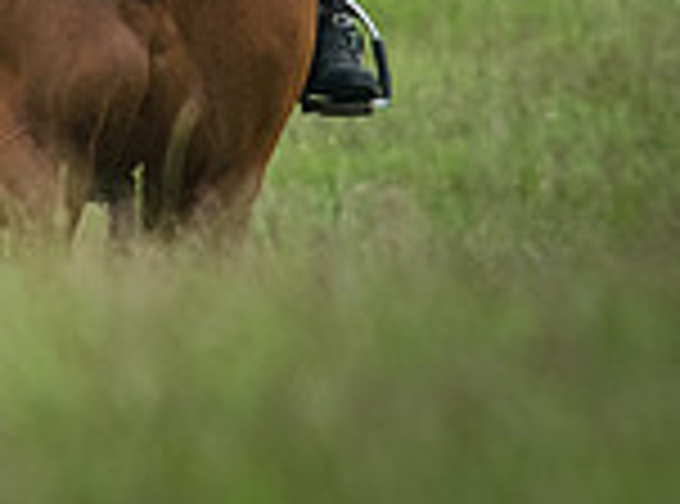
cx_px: -355
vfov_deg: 0.5
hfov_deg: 0.7
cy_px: -397
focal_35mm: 2804
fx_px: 54864
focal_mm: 300
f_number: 5.6
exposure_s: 1/800
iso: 1400
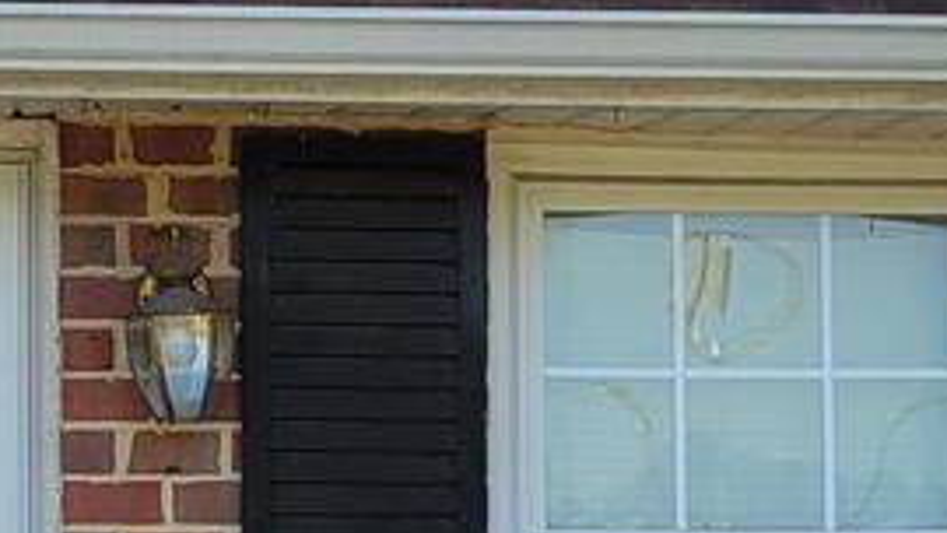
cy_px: 522
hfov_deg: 13.3
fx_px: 4044
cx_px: 354
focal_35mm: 161
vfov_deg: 7.5
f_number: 1.8
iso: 40
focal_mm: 5.4
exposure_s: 1/696
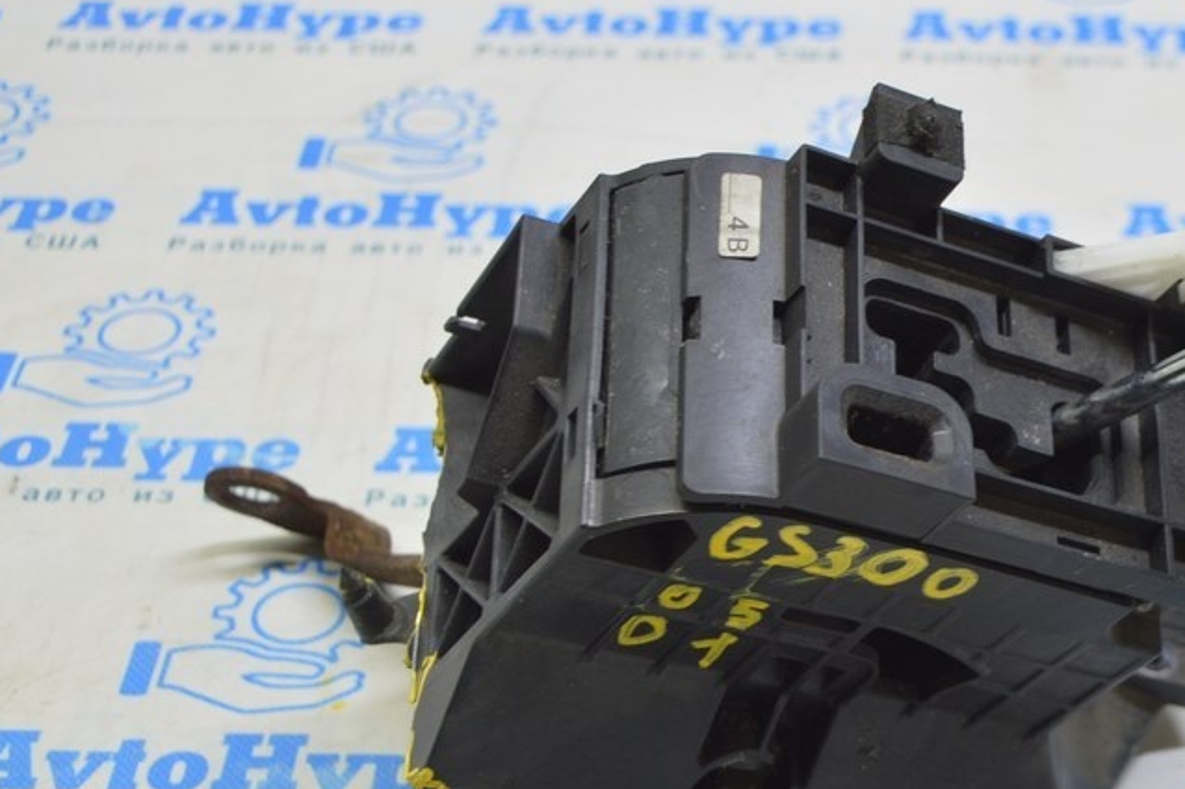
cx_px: 936
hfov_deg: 25.9
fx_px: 2534
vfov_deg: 17.6
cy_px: 547
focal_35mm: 77
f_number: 5.6
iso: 400
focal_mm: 32
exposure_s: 1/20
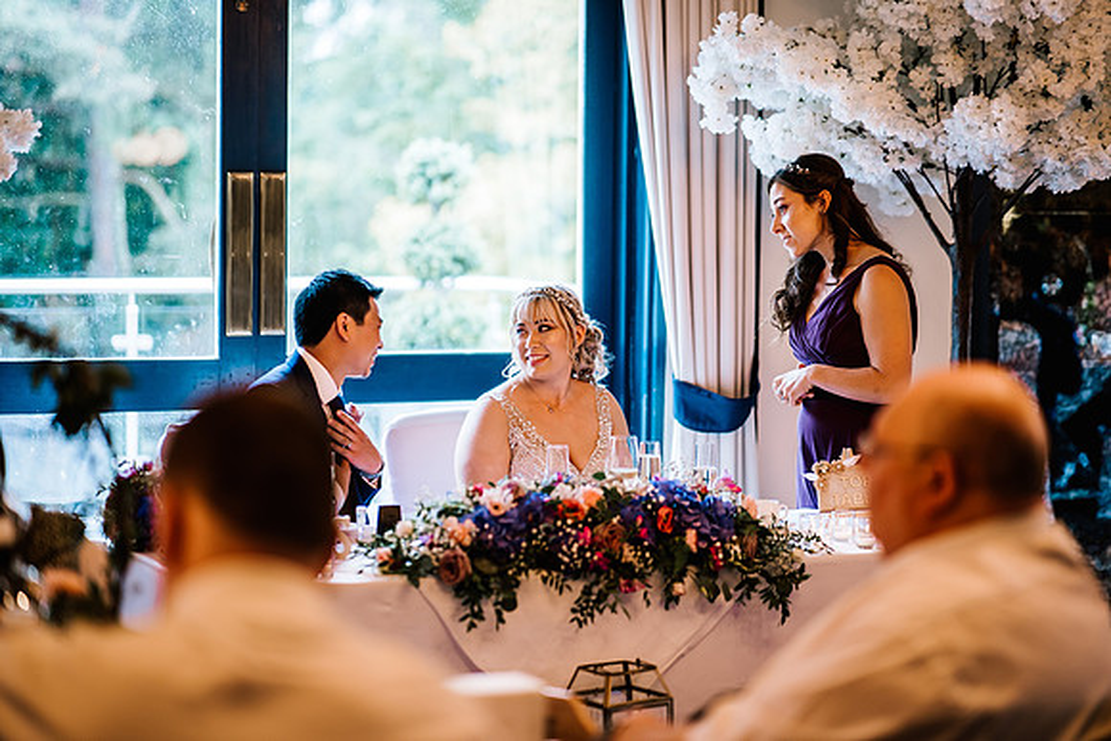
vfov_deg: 16.1
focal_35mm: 85
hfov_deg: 23.9
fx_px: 2624
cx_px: 556
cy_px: 370
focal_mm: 85
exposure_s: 1/250
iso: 400
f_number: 1.4
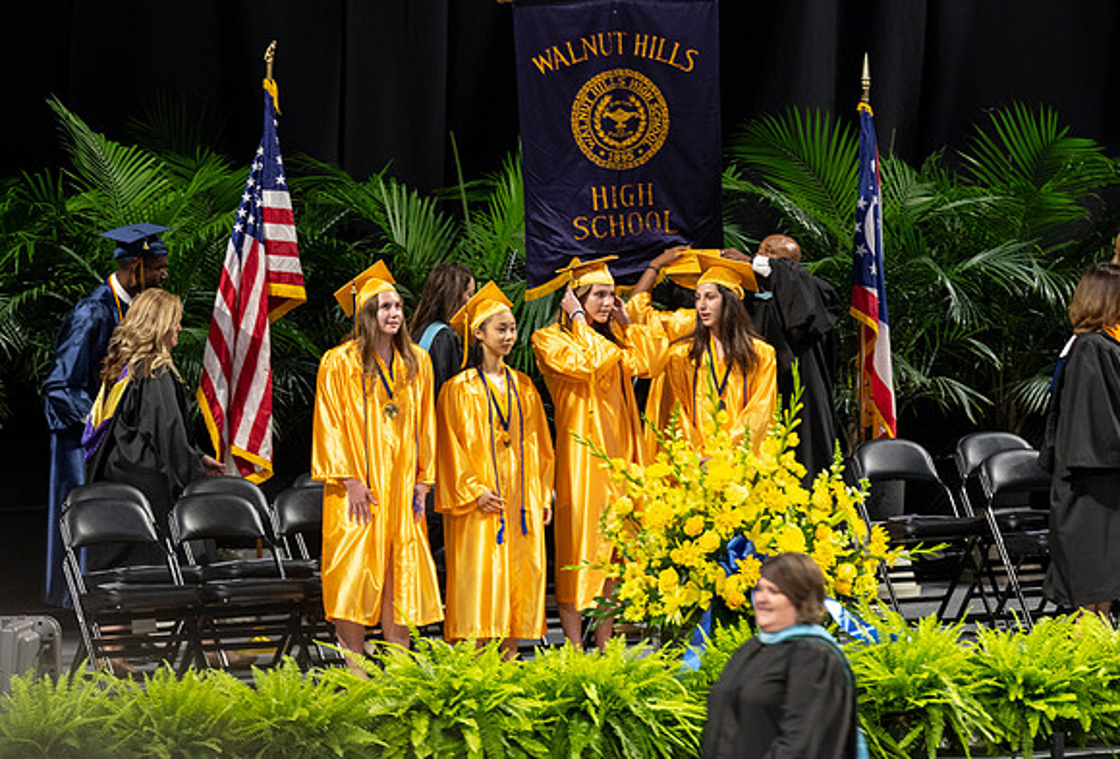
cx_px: 644
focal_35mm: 293
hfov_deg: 7.0
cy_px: 211
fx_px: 9175
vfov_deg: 4.7
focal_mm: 200
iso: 1000
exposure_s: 1/100
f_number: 3.5
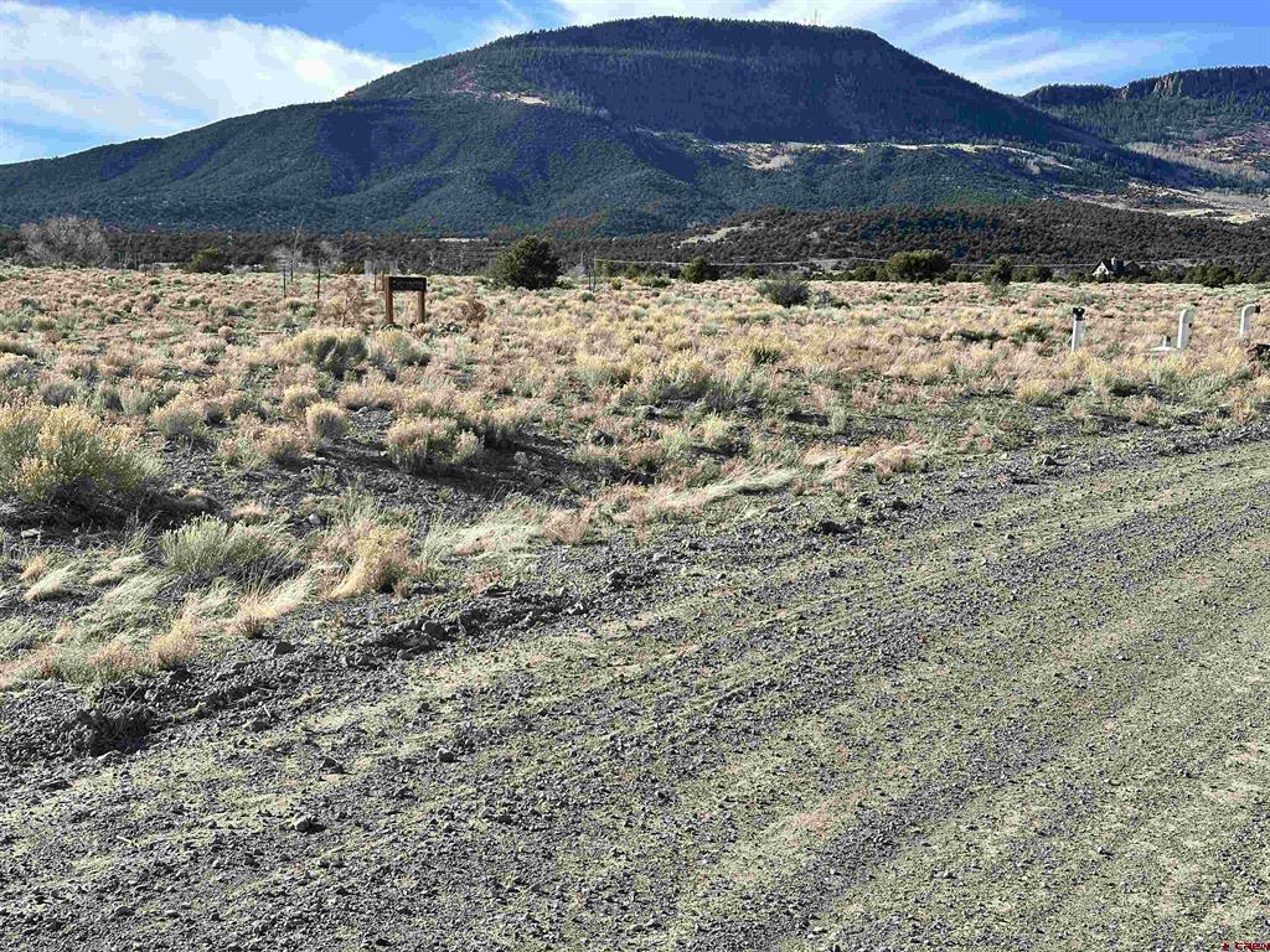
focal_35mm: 48
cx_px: 635
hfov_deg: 39.7
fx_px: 1761
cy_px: 476
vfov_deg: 30.3
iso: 64
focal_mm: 6.86
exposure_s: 1/2890
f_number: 1.78
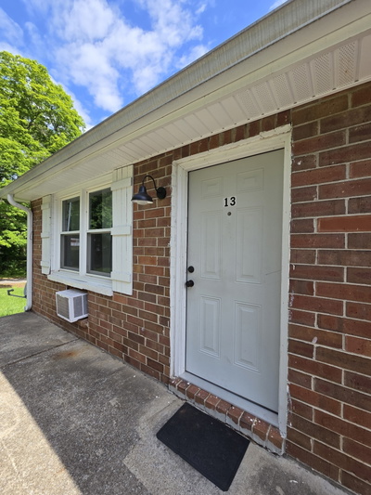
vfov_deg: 106.2
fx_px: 186
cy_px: 248
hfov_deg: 89.9
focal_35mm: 13
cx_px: 186
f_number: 2.2
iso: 50
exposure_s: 1/1151
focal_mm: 2.2
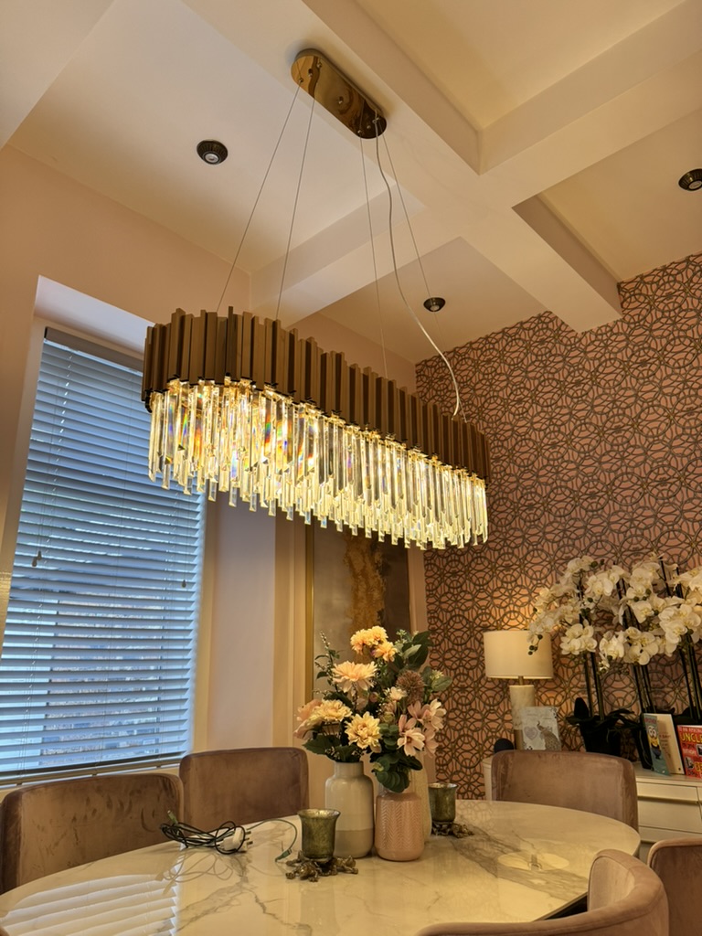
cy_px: 468
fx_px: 649
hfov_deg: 56.8
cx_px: 351
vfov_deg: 71.6
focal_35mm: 24
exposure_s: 1/173
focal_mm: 6.76
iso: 100
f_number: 1.78
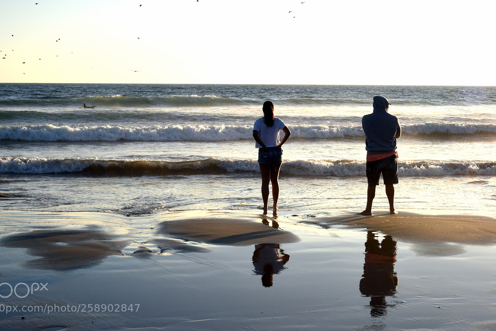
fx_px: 923
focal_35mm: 67
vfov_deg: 20.3
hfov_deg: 30.1
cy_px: 155
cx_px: 233
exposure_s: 1/800
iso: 1250
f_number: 14
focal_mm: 62
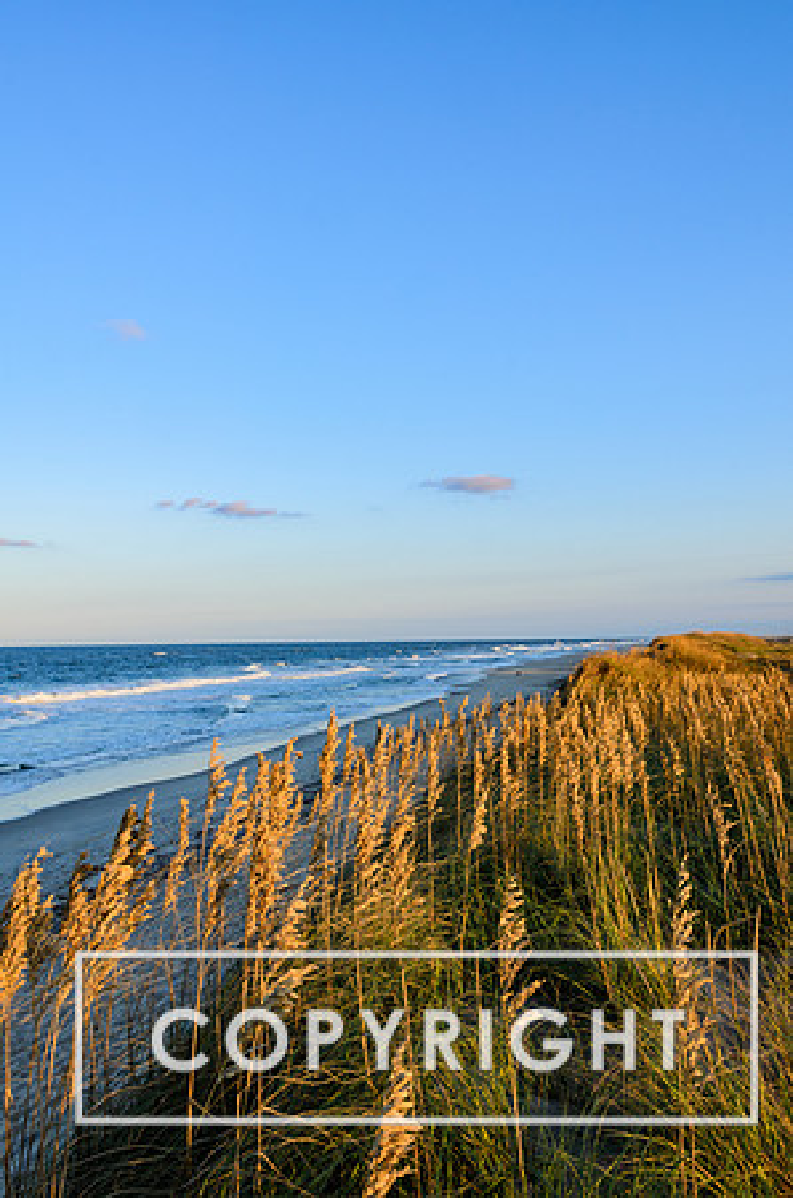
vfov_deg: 67.5
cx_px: 396
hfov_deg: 47.7
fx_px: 896
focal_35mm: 27
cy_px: 599
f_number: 11
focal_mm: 18
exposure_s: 1/90
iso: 400
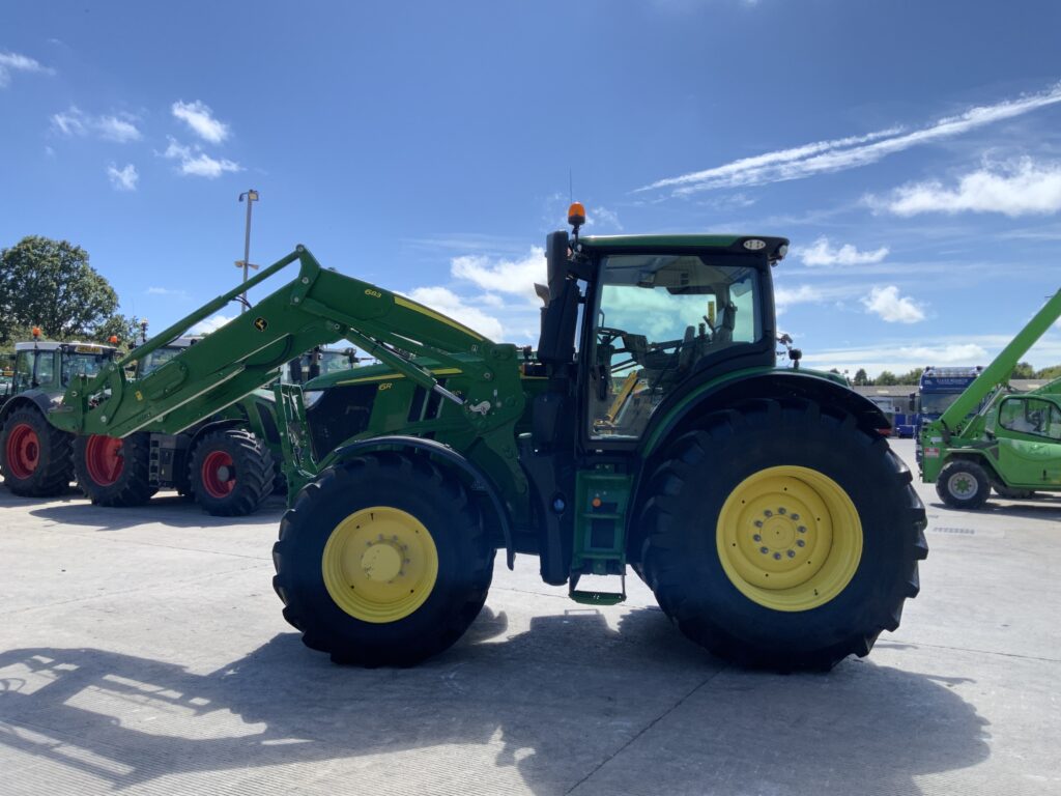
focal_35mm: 29
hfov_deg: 61.7
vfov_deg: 48.2
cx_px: 530
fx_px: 889
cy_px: 398
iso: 16
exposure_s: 1/816
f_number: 1.8
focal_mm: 3
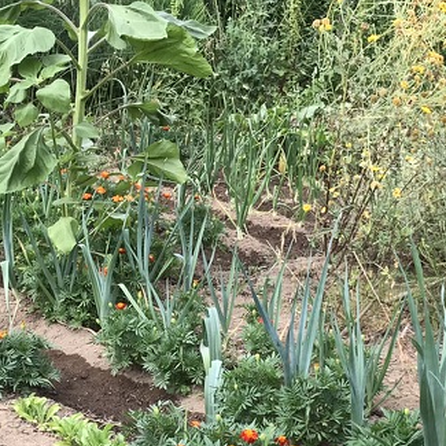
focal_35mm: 78
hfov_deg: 22.1
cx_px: 151
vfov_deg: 22.0
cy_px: 342
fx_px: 1137
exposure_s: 1/520
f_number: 1.8
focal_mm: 3.99
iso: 20
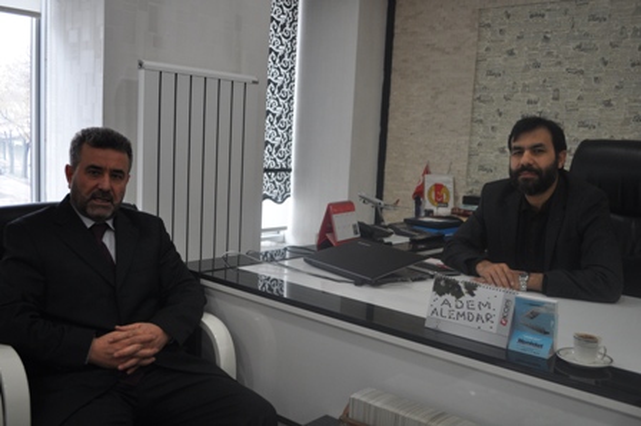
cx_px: 320
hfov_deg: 53.2
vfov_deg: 36.8
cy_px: 213
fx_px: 641
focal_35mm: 36
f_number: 4
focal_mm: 24
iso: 640
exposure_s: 1/60
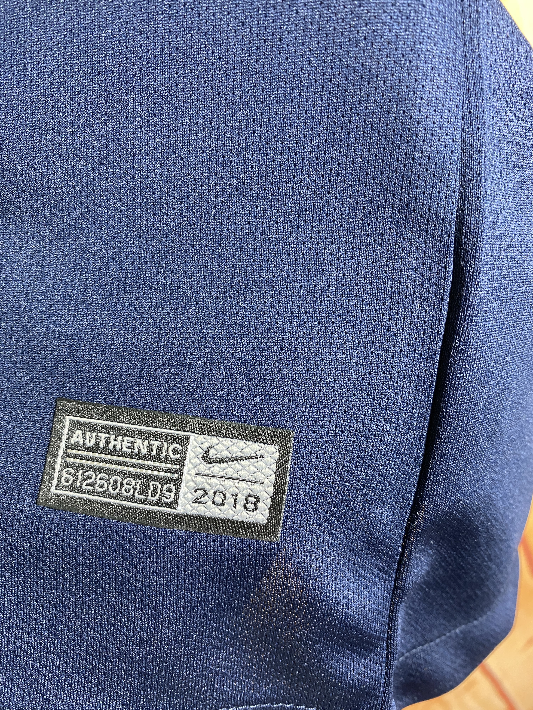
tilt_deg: -28.7
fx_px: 534
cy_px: 355
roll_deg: +29.0
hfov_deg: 53.1
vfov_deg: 67.3
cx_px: 266
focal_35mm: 26
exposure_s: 1/50
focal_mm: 4.25
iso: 160
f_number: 1.8
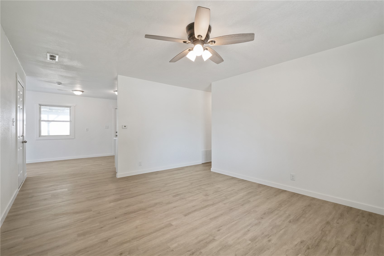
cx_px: 192
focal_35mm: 16
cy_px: 128
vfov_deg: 73.7
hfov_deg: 96.7
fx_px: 171
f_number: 10
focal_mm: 16
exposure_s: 1/20
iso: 400
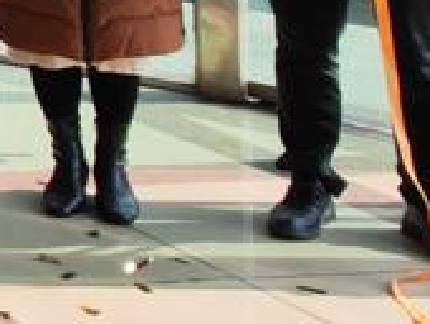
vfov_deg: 14.1
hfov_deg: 11.0
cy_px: -347
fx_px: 1070
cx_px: -912
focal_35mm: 86
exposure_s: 1/324
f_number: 2.2
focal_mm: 2.39
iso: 50
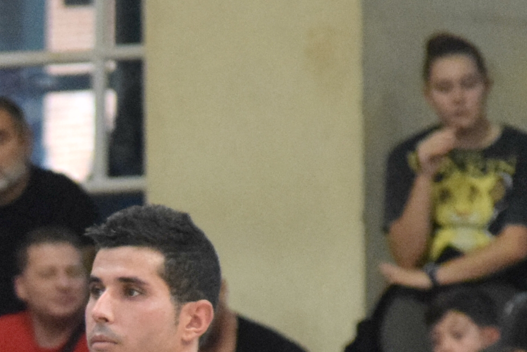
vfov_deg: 1.5
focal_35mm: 946
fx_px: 13849
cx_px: -409
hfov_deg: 2.2
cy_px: 807
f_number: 4.8
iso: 3200
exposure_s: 1/250
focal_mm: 130
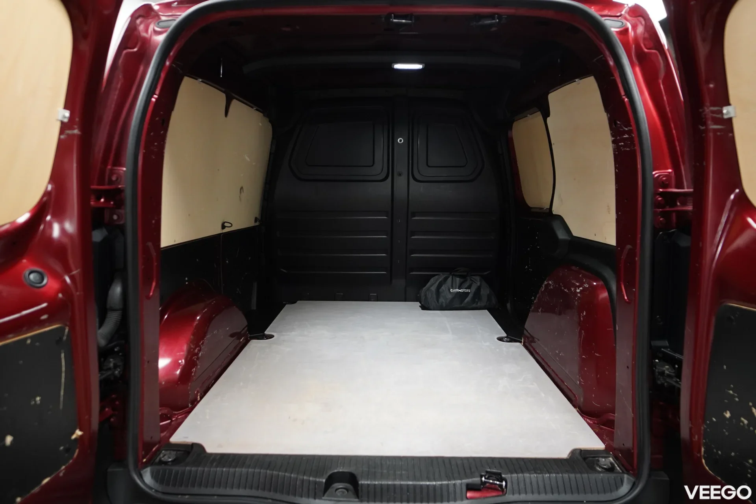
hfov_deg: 81.2
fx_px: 441
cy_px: 252
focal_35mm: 21
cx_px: 378
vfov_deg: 59.5
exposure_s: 1/60
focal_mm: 14
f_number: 2.8
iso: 2000
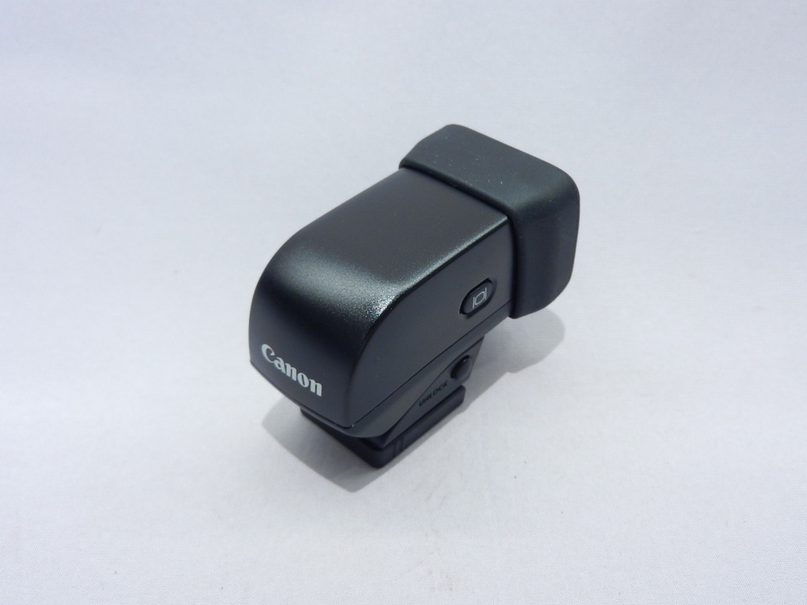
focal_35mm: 38
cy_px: 302
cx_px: 404
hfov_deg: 49.0
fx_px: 886
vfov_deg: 37.7
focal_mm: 6.9
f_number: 4
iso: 160
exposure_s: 1/50
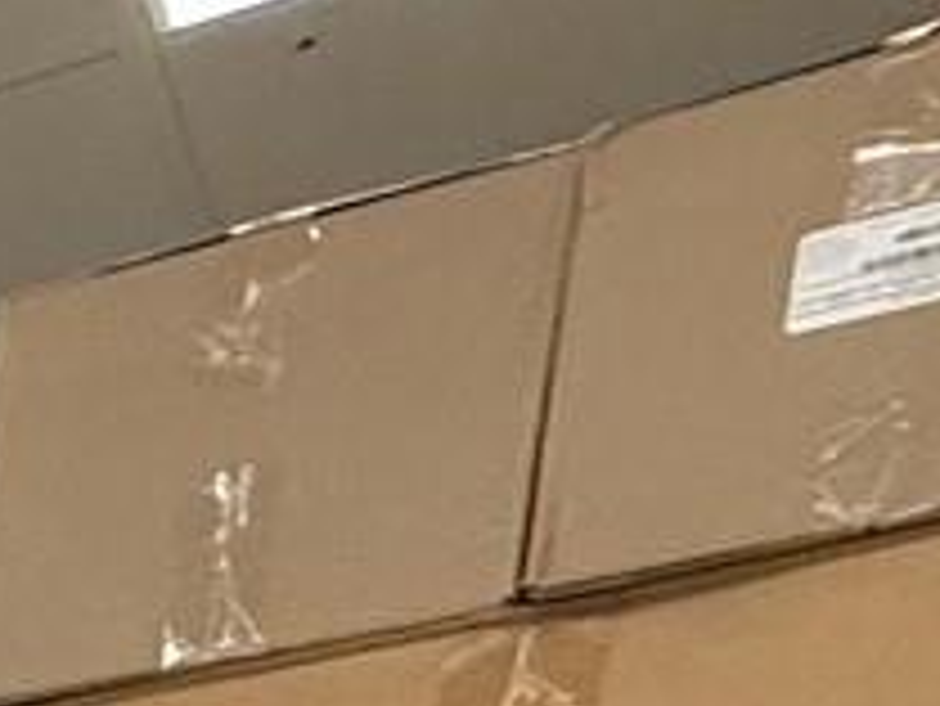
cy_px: 2114
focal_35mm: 107
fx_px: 2907
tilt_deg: -8.5
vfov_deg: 10.2
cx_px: -2402
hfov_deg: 9.4
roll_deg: +0.8
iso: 160
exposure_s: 1/120
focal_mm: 2.22
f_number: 2.2
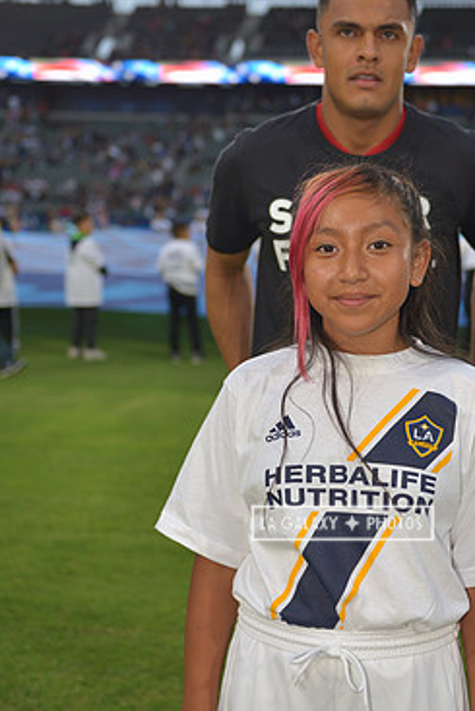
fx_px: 1186
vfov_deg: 33.4
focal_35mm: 60
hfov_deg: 22.5
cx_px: 342
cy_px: 327
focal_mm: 38
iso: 250
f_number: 2.8
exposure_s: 1/250
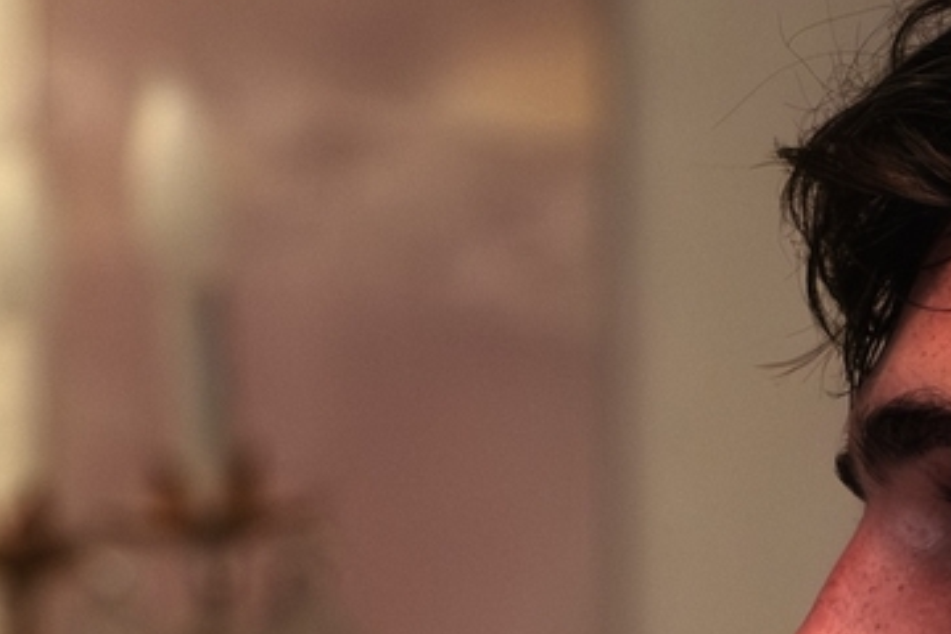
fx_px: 14528
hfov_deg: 3.7
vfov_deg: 2.5
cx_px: 779
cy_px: 1316
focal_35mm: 550
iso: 1600
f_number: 2.8
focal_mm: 68.7
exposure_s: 1/250
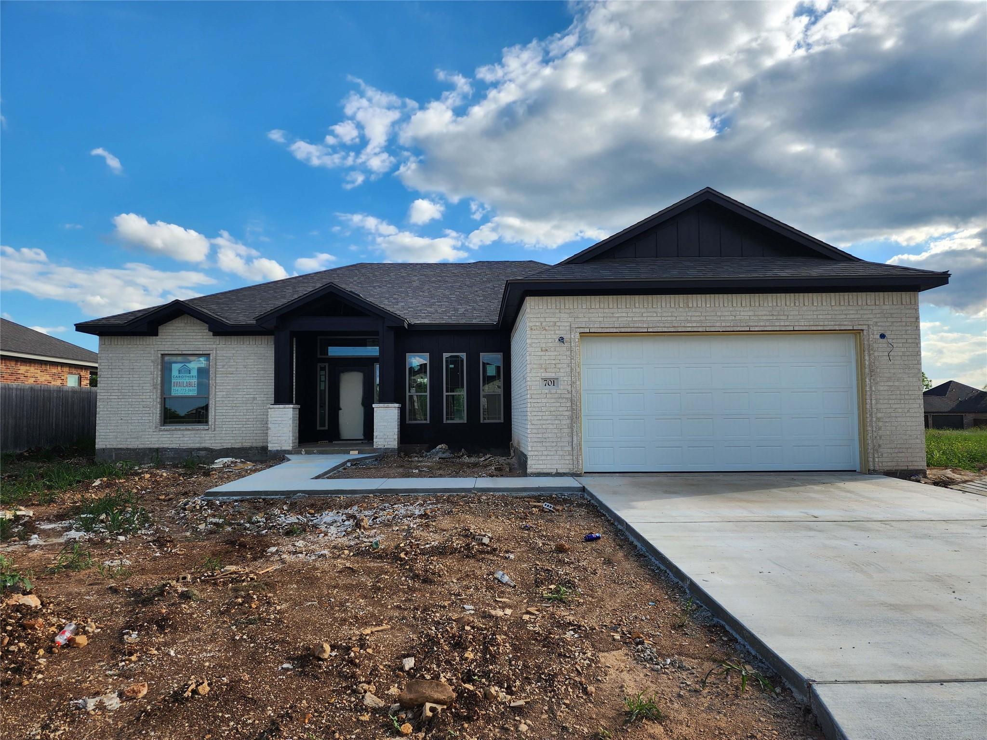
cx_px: 494
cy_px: 370
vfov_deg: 58.9
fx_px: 656
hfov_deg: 73.9
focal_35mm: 23
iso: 12
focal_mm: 6.4
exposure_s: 1/887
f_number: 1.8
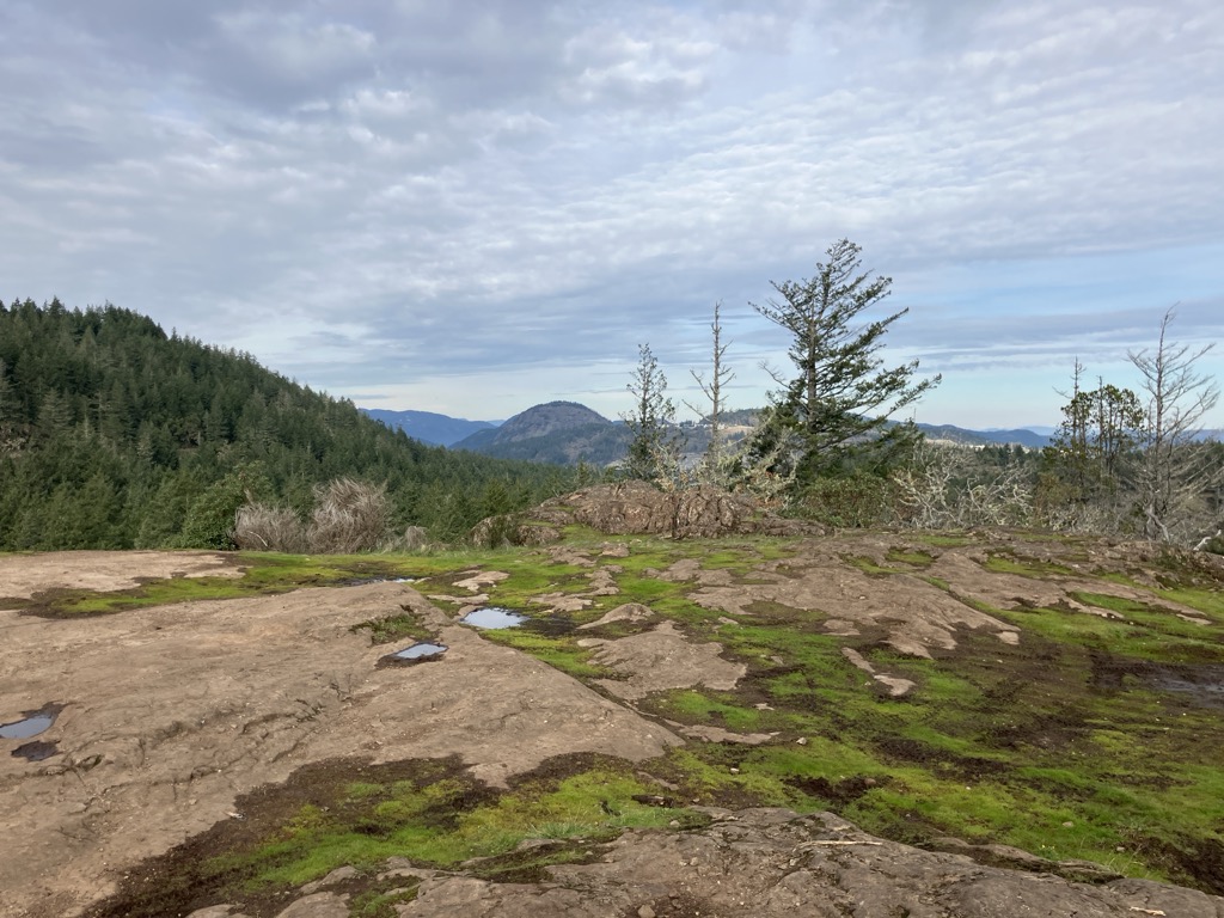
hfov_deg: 63.4
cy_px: 459
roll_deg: -0.2
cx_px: 612
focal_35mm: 28
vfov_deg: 49.7
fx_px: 990
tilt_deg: -0.2
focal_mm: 3.99
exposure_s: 1/1567
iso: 32
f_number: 1.8
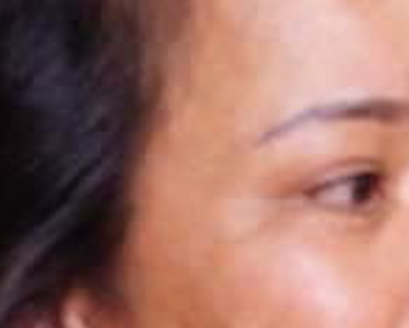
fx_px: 2144
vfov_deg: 8.6
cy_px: 457
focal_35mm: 177
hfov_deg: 10.5
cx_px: 616
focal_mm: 18
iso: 3200
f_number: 4
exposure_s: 1/60
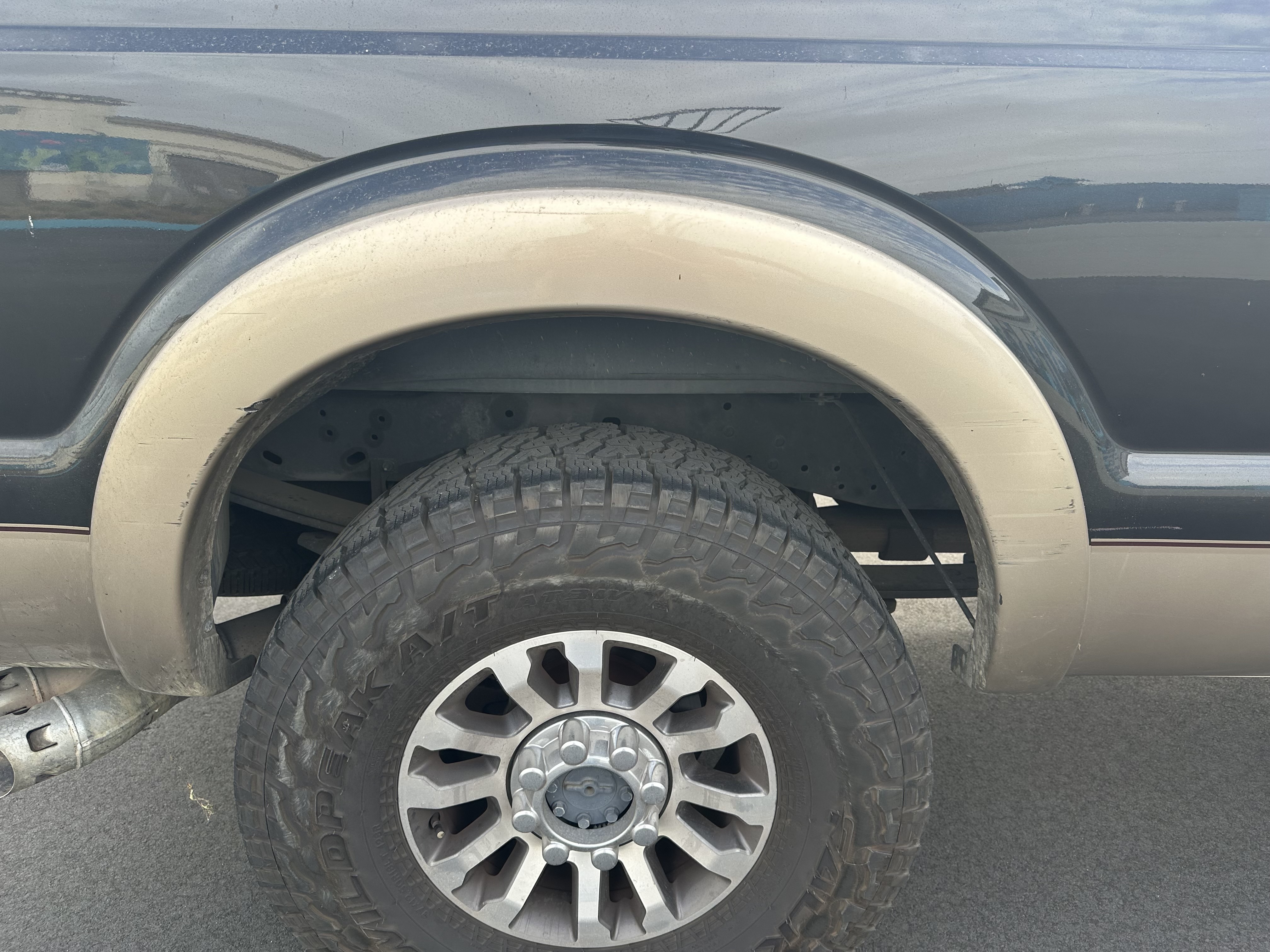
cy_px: 476
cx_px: 635
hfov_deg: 71.6
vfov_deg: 56.8
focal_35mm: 24
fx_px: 881
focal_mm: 6.86
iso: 80
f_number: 1.78
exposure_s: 1/564
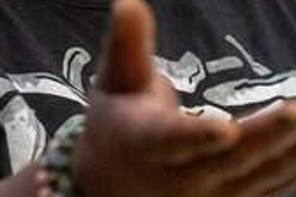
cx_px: 418
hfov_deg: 2.5
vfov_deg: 1.7
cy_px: 7
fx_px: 6758
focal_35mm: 822
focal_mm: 115
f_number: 2.8
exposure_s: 1/250
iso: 2500
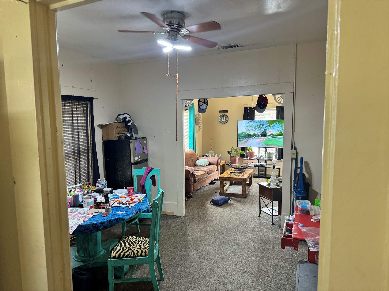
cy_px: 146
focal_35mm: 24
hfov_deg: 71.6
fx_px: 270
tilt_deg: -4.5
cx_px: 194
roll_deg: -0.6
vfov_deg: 56.8
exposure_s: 1/60
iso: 320
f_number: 1.78
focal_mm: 6.76
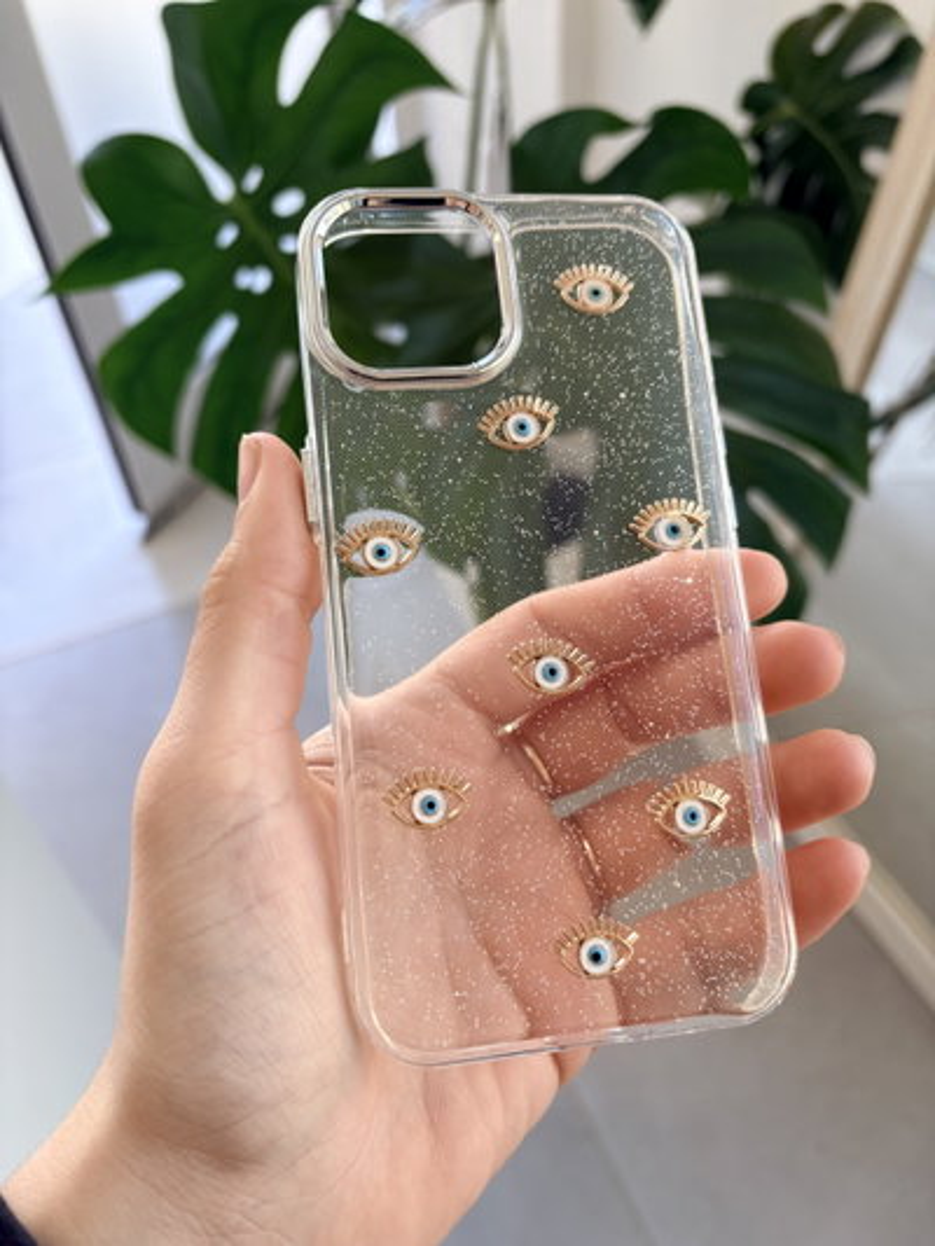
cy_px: 623
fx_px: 936
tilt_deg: -44.6
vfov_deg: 67.3
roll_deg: +4.9
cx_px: 468
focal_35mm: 26
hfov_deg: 53.1
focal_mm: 5.96
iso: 64
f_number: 1.6
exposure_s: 1/122
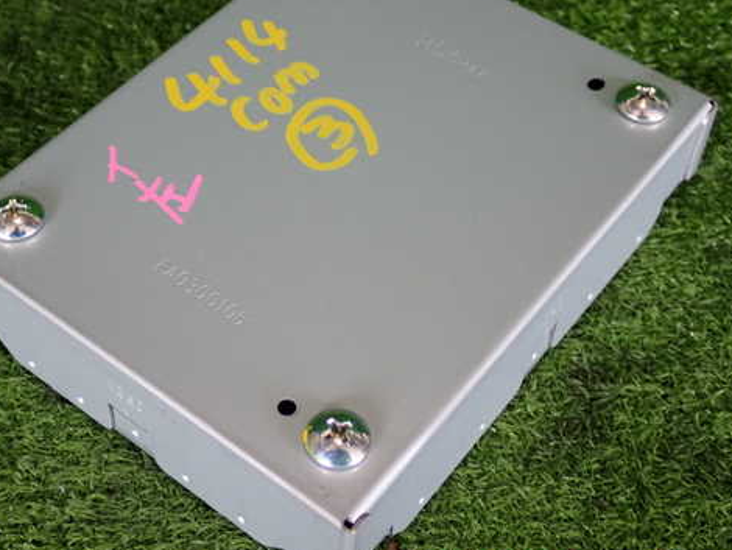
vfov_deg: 24.4
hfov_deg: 32.1
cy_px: 238
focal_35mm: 60
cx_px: 326
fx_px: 1269
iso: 200
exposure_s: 1/50
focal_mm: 8.4
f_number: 3.1
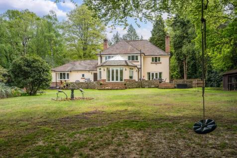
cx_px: 118
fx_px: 197
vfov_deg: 43.6
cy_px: 79
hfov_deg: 61.9
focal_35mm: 30
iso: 320
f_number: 9
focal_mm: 30
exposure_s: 1/200
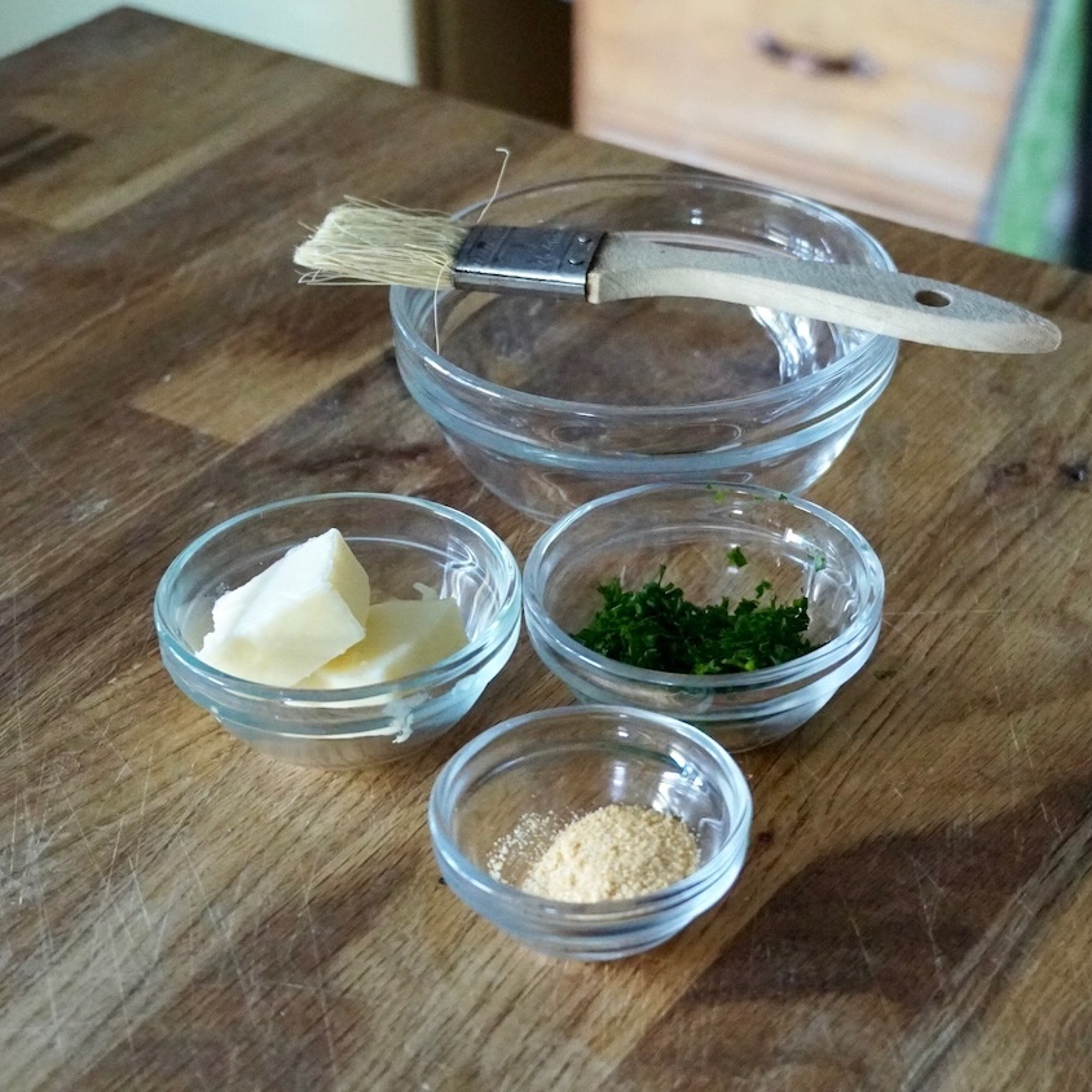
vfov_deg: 29.6
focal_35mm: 58
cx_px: 622
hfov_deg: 29.5
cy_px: 547
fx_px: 2070
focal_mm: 30
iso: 6400
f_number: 4.5
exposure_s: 1/100
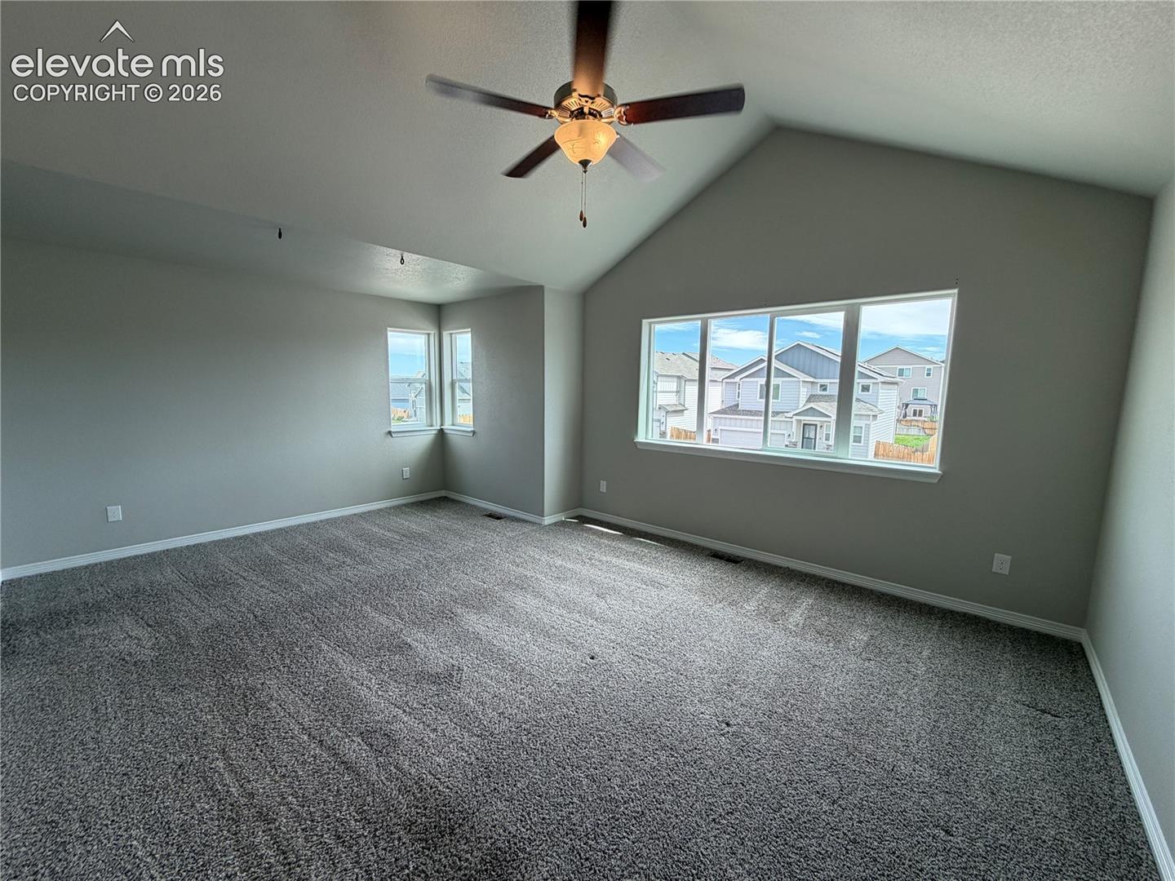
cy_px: 440
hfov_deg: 102.1
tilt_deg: -6.5
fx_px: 475
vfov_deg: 85.7
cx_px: 588
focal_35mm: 14
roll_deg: -0.6
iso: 50
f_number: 2.2
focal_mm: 2.22
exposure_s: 1/130
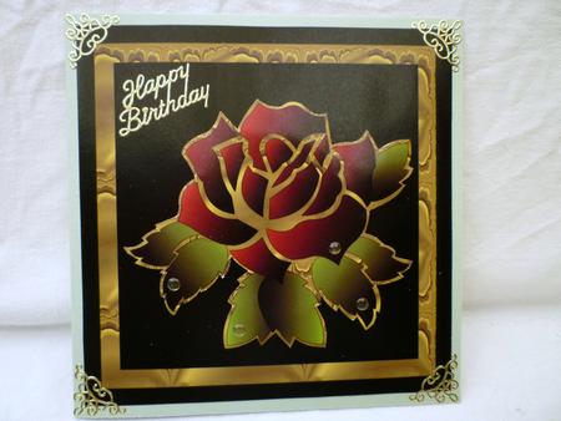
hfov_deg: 61.6
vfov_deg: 48.3
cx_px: 280
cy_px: 210
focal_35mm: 29
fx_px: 470
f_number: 3.3
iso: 80
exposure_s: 1/40
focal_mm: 5.2
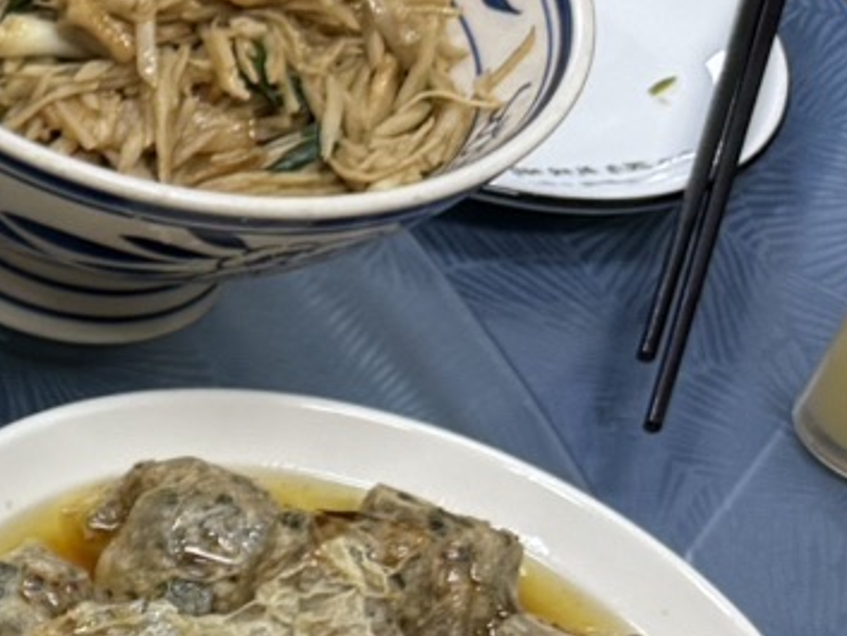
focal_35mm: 136
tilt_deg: -51.5
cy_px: 864
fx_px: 3329
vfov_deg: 10.6
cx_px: -1305
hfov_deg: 11.5
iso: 80
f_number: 1.78
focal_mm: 6.76
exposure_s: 1/100
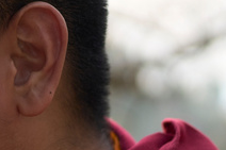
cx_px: -214
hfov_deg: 11.1
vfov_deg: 8.0
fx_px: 1060
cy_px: 209
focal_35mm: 169
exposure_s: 1/4000
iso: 320
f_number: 1.4
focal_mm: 35
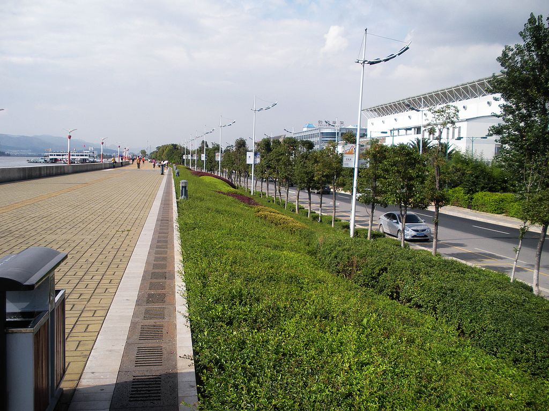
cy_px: 206
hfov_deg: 51.4
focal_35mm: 36
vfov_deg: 39.7
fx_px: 571
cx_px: 274
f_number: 3.5
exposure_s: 1/478
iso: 64
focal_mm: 6.3
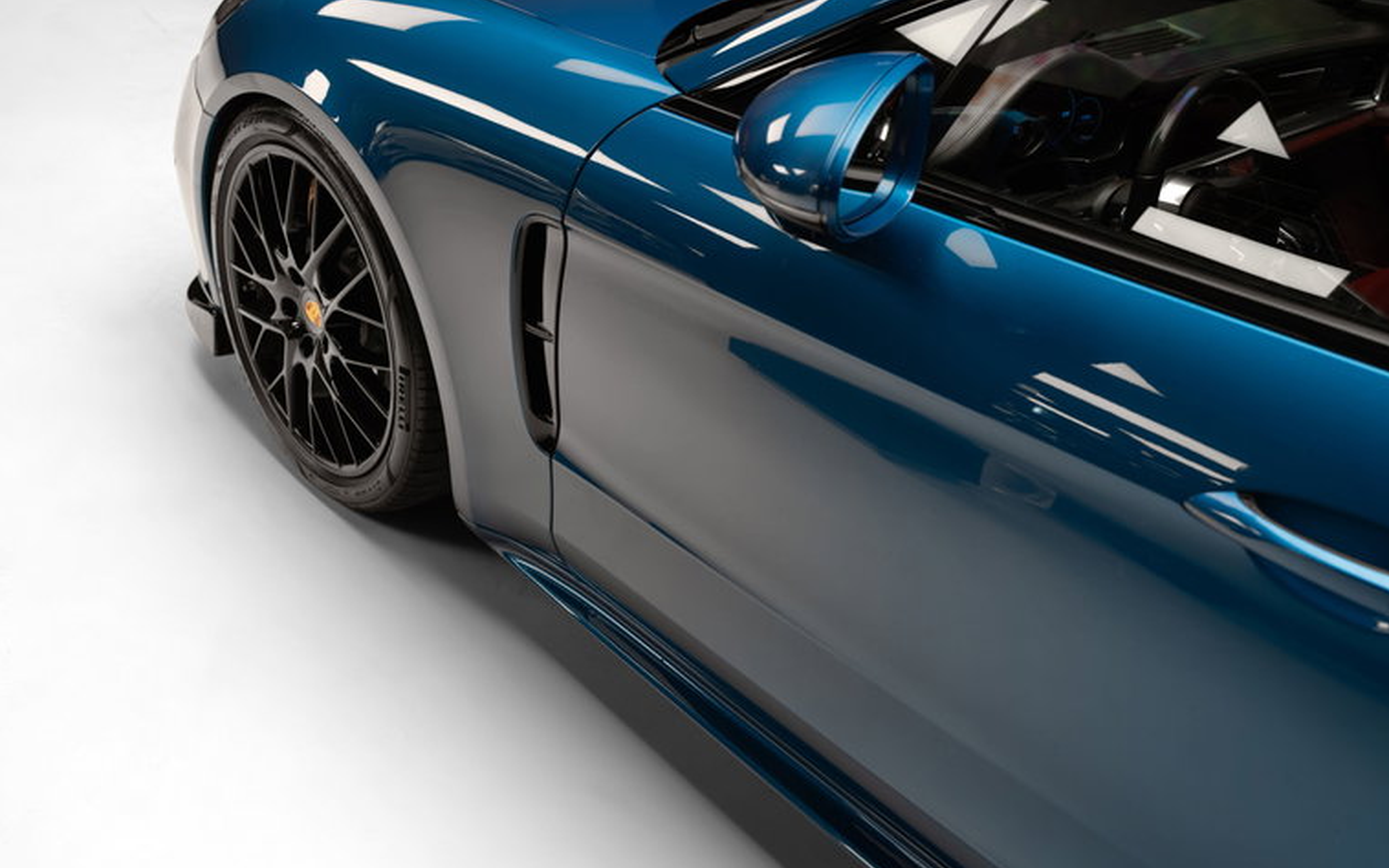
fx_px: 1249
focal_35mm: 33
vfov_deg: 38.3
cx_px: 701
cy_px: 405
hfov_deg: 58.1
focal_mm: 32
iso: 1000
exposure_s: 1/60
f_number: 4
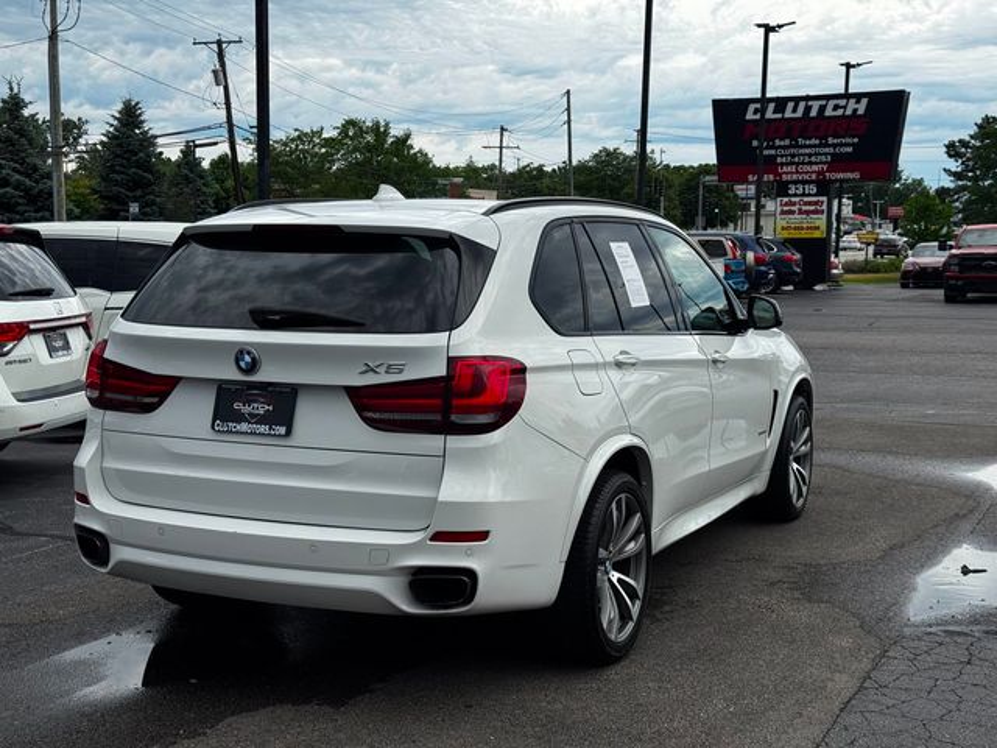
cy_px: 374
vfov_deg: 30.3
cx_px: 498
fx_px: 1382
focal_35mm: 48
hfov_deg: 39.7
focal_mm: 6.76
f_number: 1.78
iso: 64
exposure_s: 1/1923
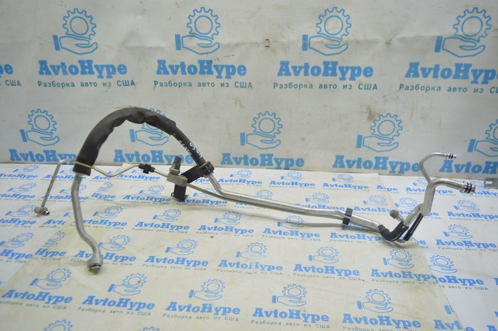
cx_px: 249
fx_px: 373
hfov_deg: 67.4
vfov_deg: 47.9
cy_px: 166
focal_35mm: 27
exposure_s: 1/50
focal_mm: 18
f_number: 3.5
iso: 400
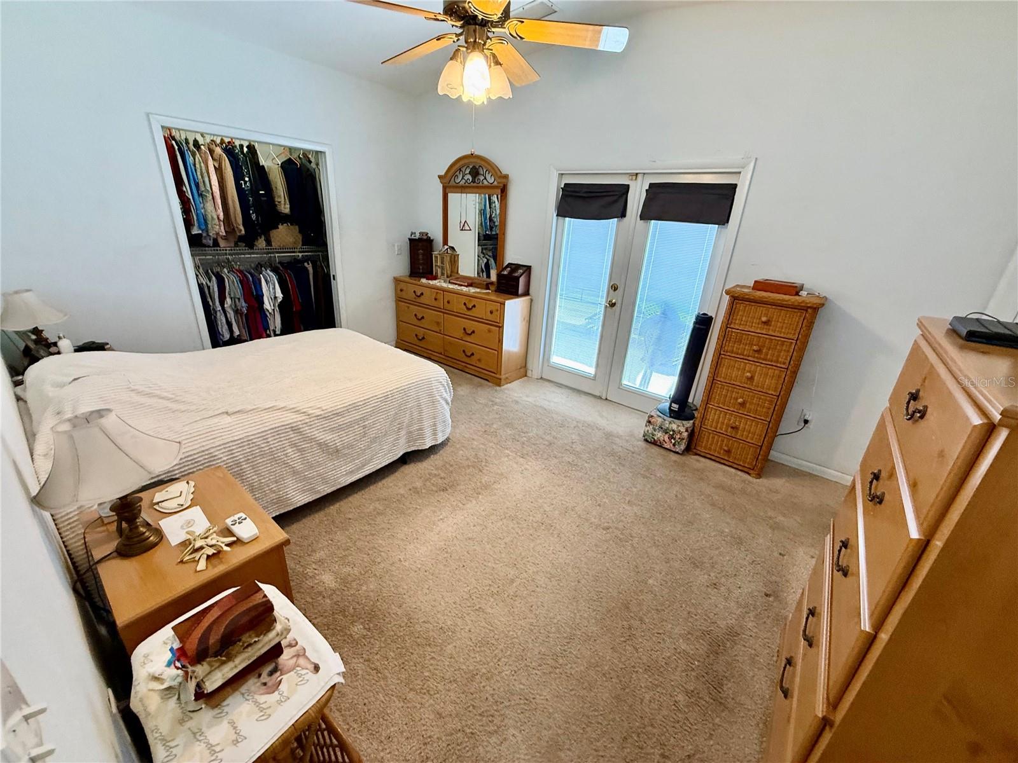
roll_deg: -3.4
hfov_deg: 102.1
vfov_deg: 85.7
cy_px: 382
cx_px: 509
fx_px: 412
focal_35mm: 14
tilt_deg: -21.1
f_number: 2.2
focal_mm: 2.22
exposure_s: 1/60
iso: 200
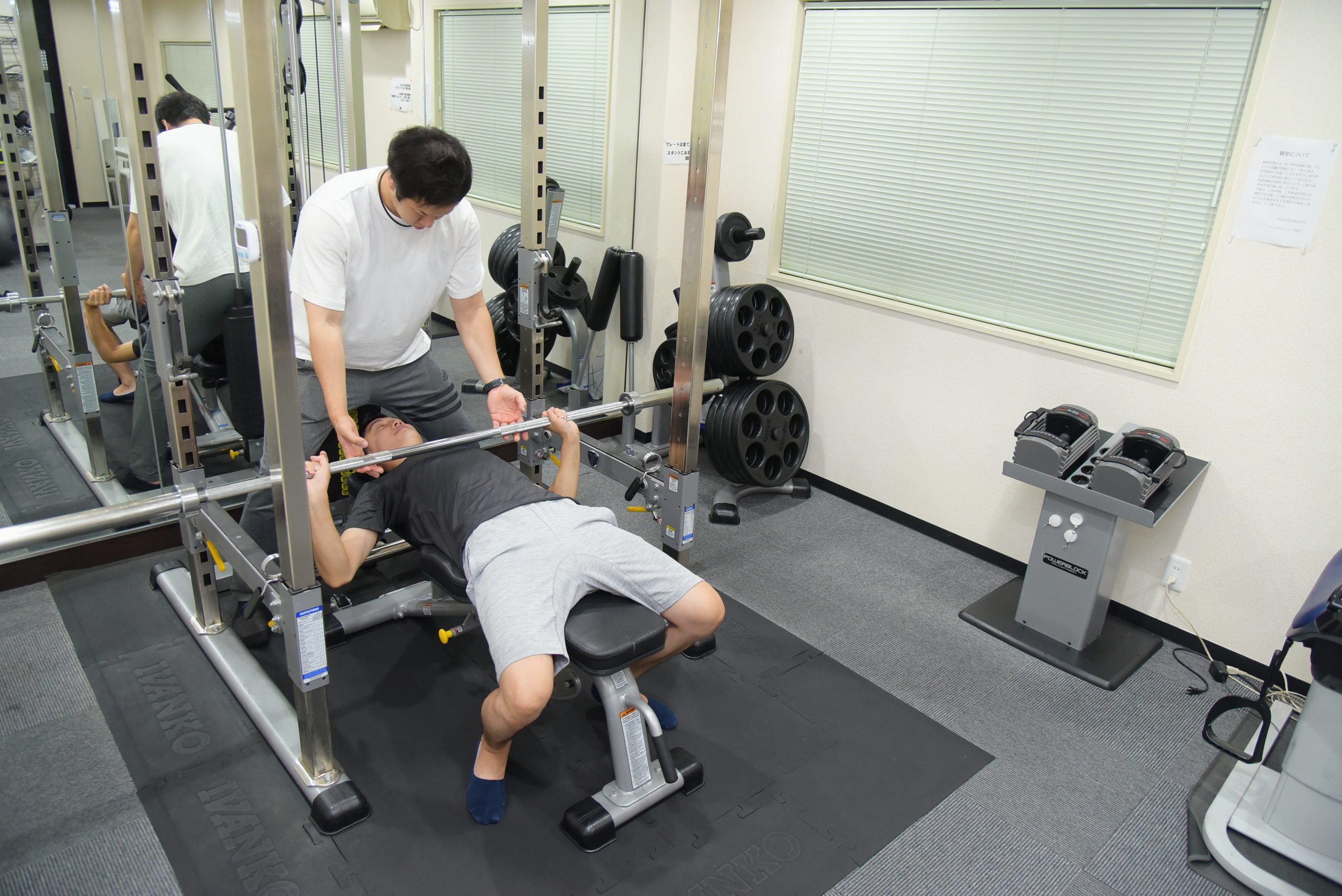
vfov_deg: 53.2
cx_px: 671
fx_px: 895
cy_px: 448
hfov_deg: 73.7
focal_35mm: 24
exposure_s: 1/160
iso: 1600
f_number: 4
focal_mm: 24
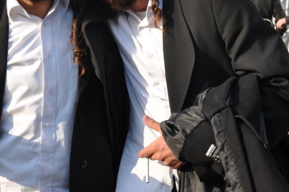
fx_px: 673
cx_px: 81
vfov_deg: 16.1
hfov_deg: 24.0
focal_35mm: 84
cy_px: 36
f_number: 9
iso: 250
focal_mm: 29
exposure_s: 1/320
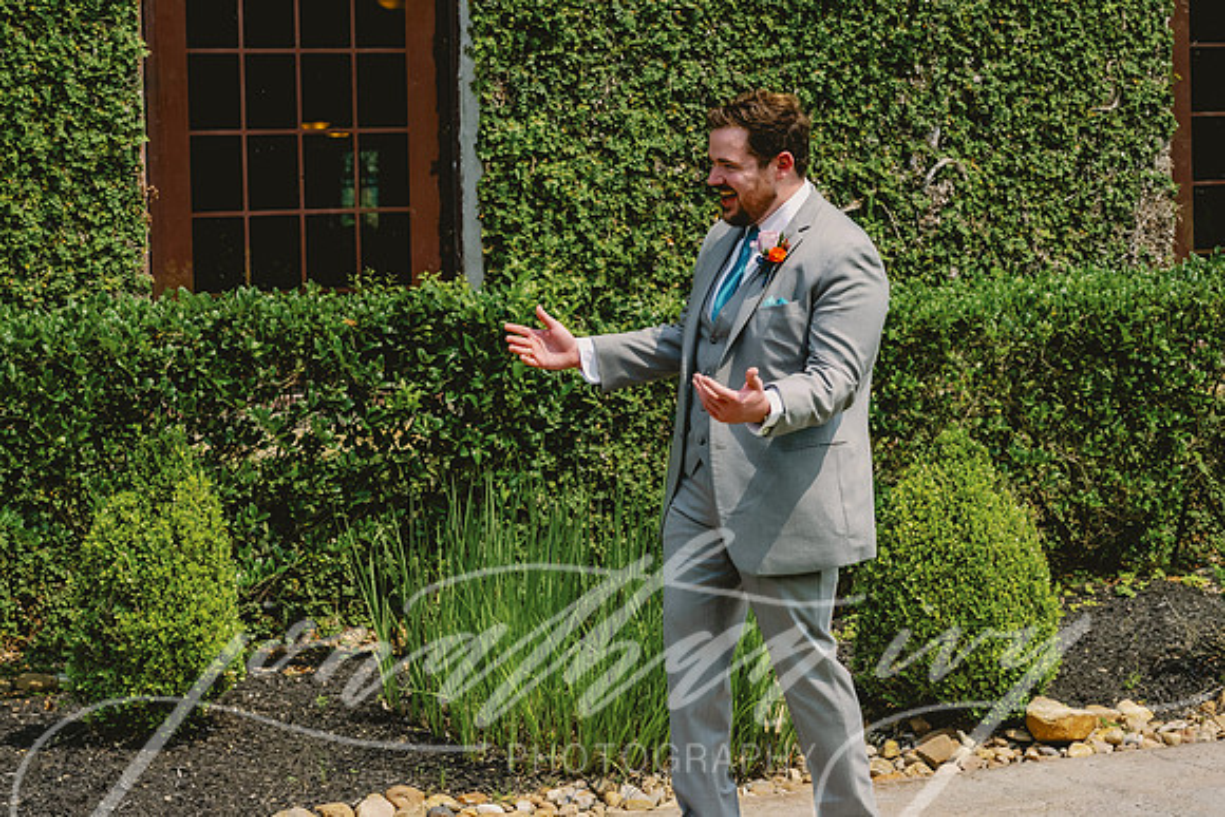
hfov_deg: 26.1
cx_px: 600
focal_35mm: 78
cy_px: 273
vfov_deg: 17.5
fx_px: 2647
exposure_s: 1/4000
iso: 400
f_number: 4
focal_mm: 57
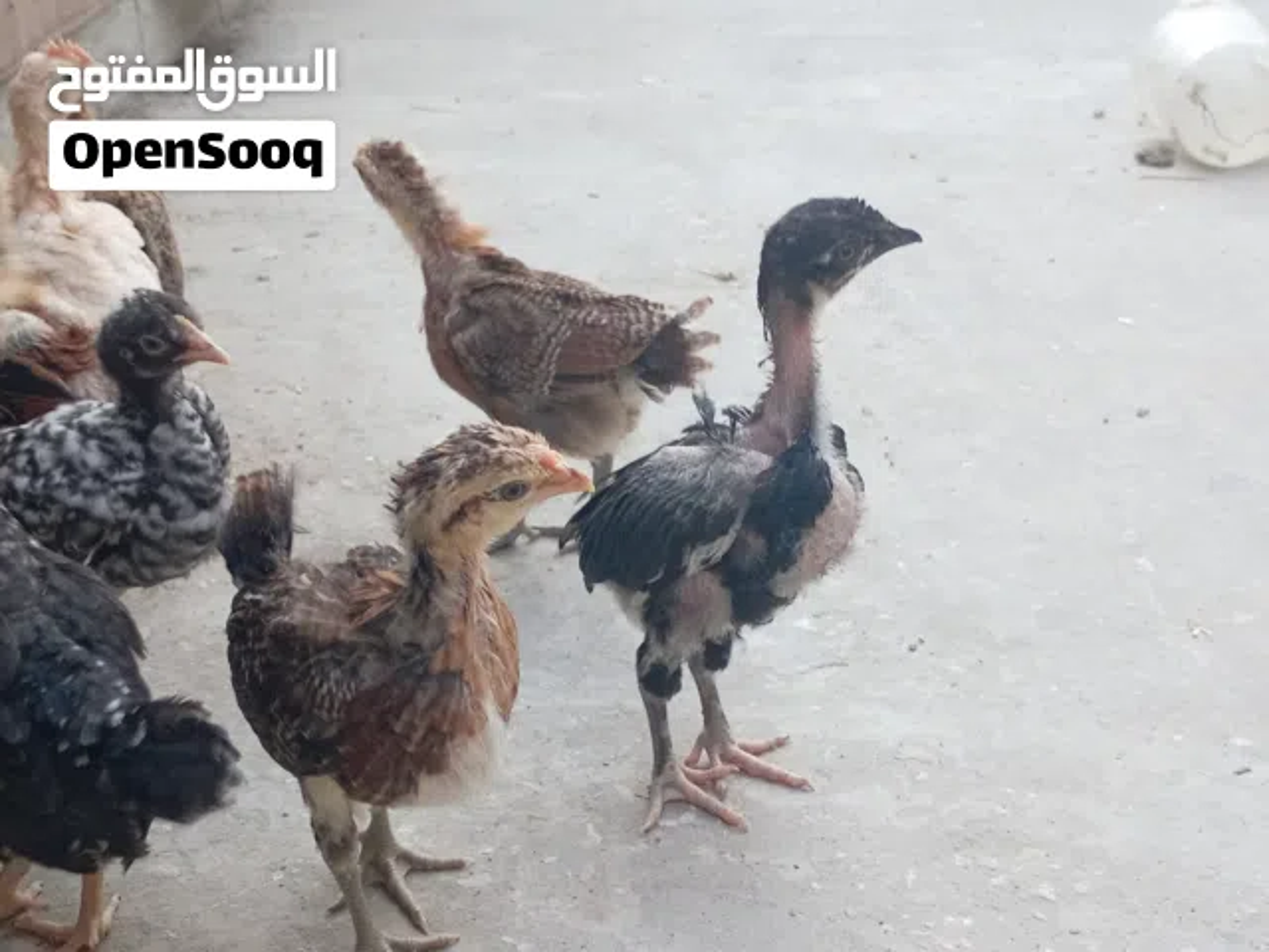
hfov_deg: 39.7
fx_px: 1760
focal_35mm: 48
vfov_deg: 30.3
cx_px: 634
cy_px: 476
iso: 145
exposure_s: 1/33.3
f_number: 1.8
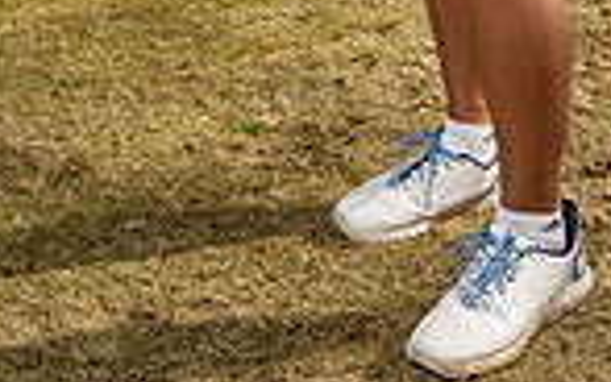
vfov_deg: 10.5
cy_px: -494
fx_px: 1816
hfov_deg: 19.0
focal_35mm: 109
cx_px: 441
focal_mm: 35
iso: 200
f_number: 9
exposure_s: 1/250
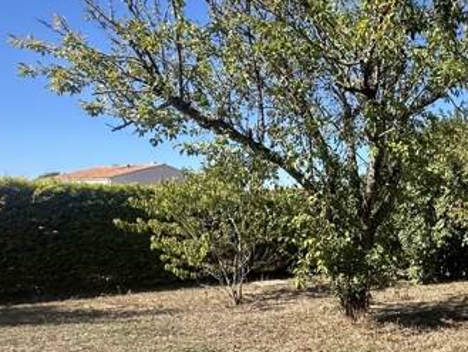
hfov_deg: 45.5
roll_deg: +0.3
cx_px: 468
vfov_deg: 41.6
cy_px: 215
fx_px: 460
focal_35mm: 34
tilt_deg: -1.8
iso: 40
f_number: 2.2
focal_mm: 2.22
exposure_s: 1/888
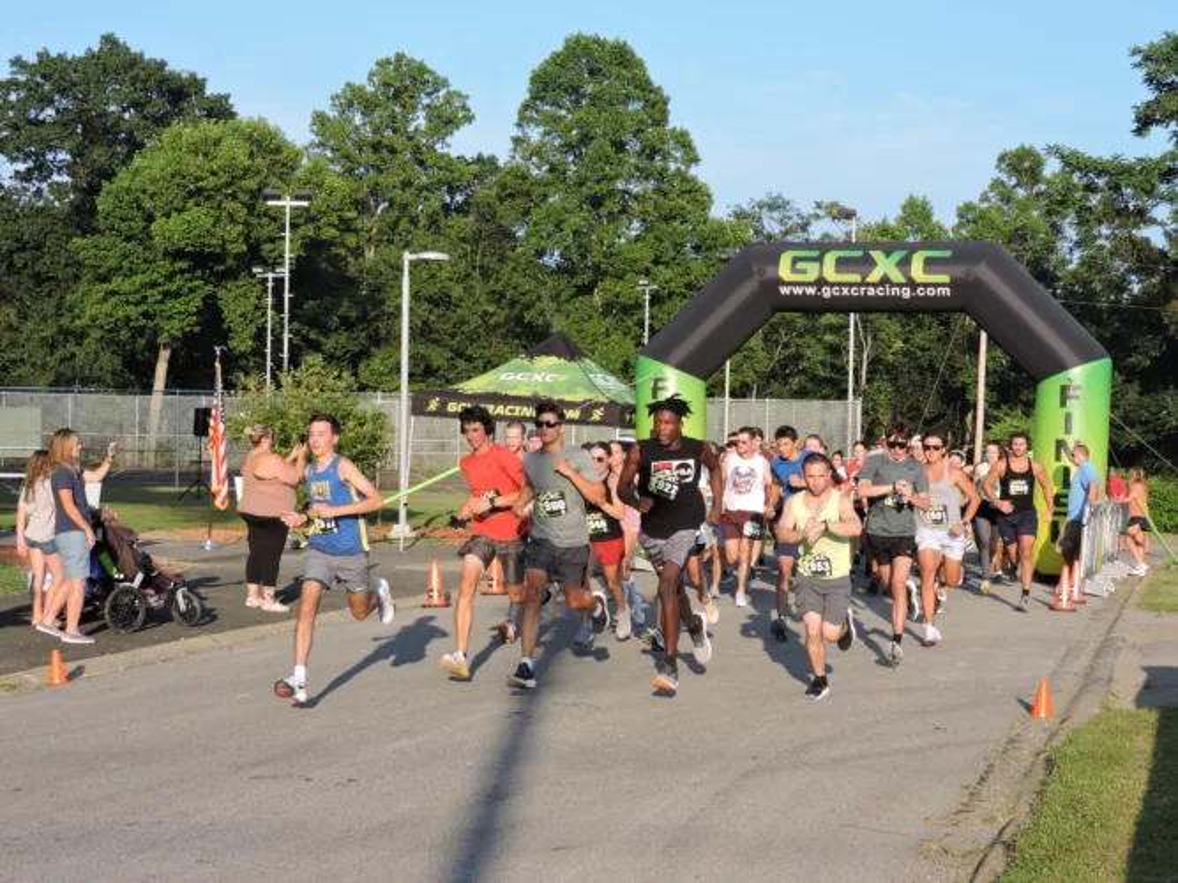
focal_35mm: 60
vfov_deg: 24.4
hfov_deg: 32.2
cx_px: 589
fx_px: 2041
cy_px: 442
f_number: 3.7
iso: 100
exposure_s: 1/500
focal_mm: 10.7
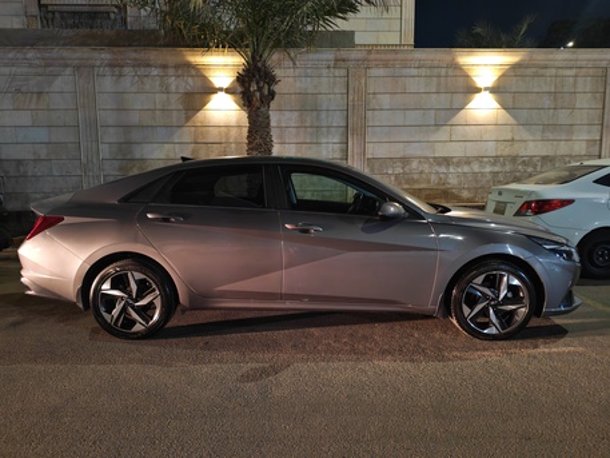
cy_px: 229
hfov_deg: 71.6
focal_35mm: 24
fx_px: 423
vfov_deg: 56.8
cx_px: 305
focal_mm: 6.12
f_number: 1.9
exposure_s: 1/20
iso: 3200
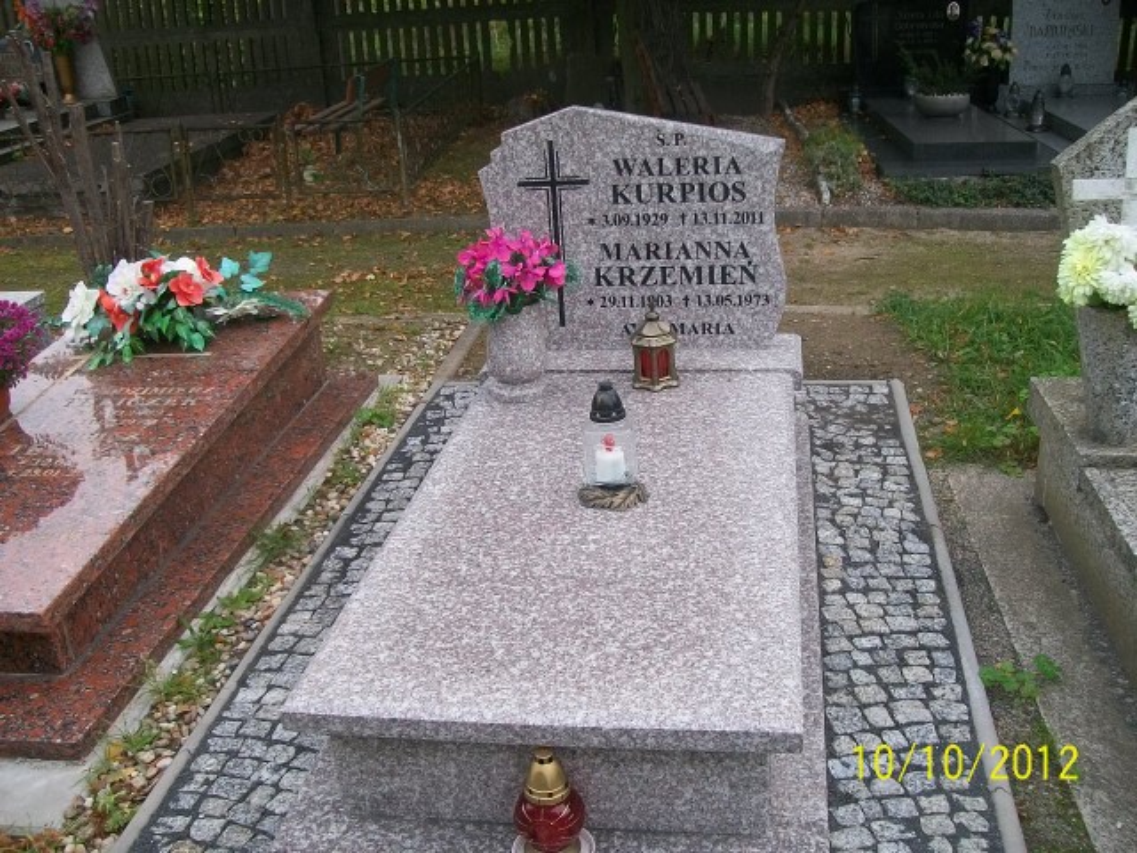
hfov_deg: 51.4
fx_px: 1182
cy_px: 426
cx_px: 568
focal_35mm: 36
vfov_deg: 39.7
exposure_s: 1/250
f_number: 2.7
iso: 80
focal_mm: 6
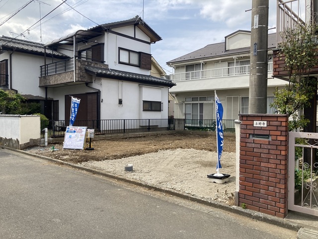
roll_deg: -0.9
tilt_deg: -0.4
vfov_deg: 49.7
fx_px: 257
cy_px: 120
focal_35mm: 28
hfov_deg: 63.4
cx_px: 159
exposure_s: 1/1412
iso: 20
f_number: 1.8
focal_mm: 3.99
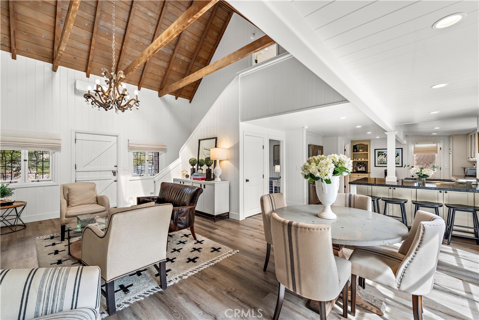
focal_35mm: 15
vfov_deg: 77.3
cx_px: 240
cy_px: 160
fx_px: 200
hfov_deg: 100.4
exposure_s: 1/25
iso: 125
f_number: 7.1
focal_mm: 15
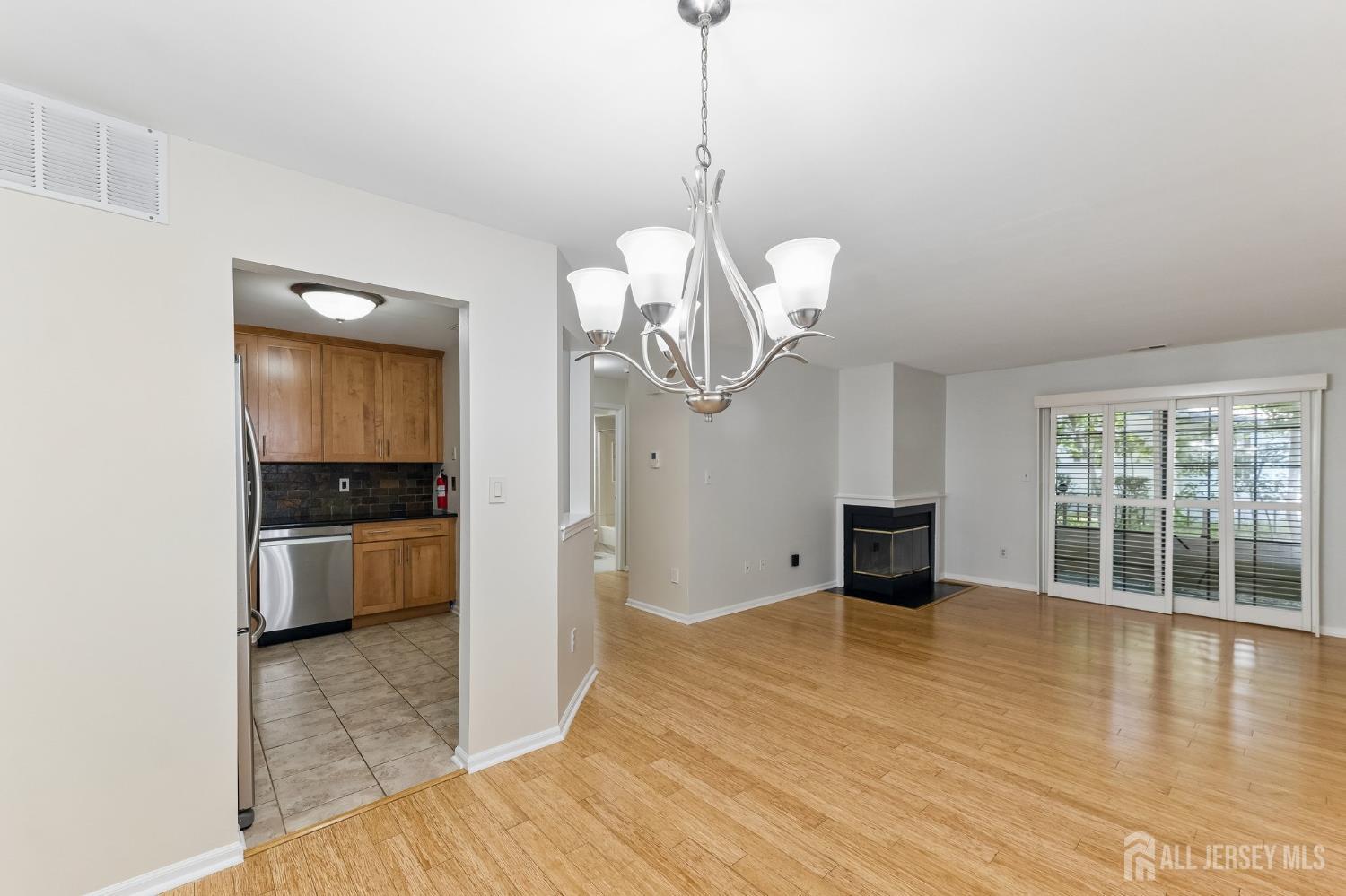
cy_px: 448
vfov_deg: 81.2
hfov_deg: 104.3
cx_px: 673
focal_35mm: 14
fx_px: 523
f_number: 8
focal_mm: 14
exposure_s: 1/60
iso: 2500
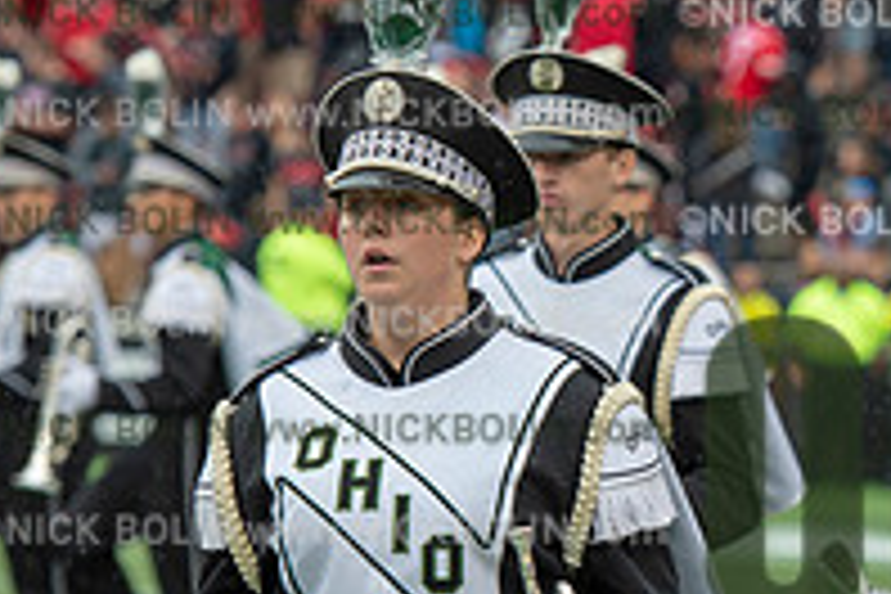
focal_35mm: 425
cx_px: 1022
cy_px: 531
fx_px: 10518
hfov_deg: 4.8
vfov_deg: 3.2
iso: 400
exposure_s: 1/500
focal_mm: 145
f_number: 4
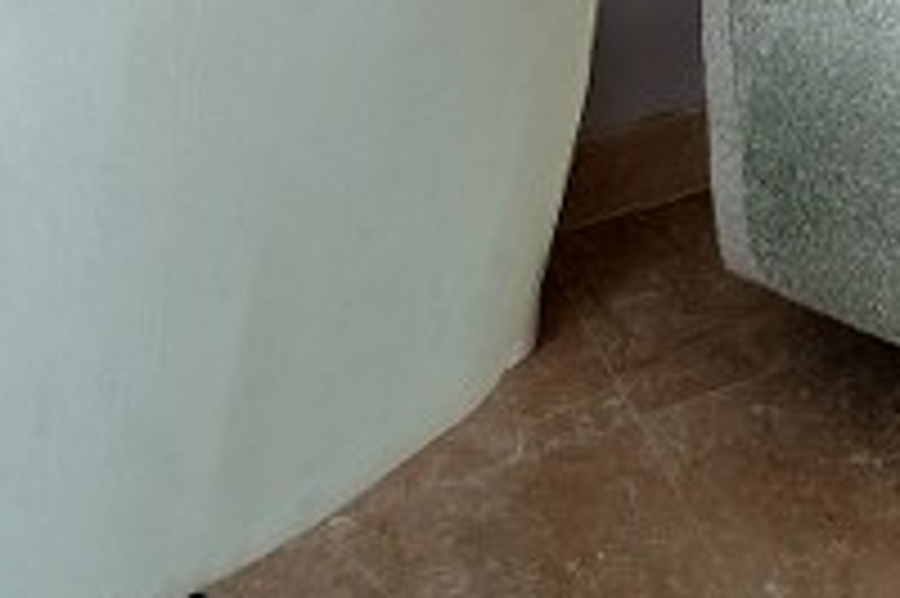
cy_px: -1200
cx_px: 1647
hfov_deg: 16.8
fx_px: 2478
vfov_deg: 10.1
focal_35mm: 99
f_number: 6.3
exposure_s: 2.5
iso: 100
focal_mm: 15.5
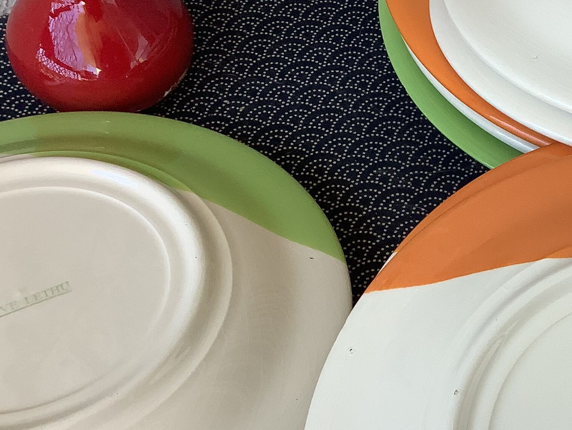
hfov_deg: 27.6
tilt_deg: -51.0
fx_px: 1107
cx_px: 545
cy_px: 290
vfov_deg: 21.8
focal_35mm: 67
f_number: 2.4
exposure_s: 1/100
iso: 50
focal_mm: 3.3
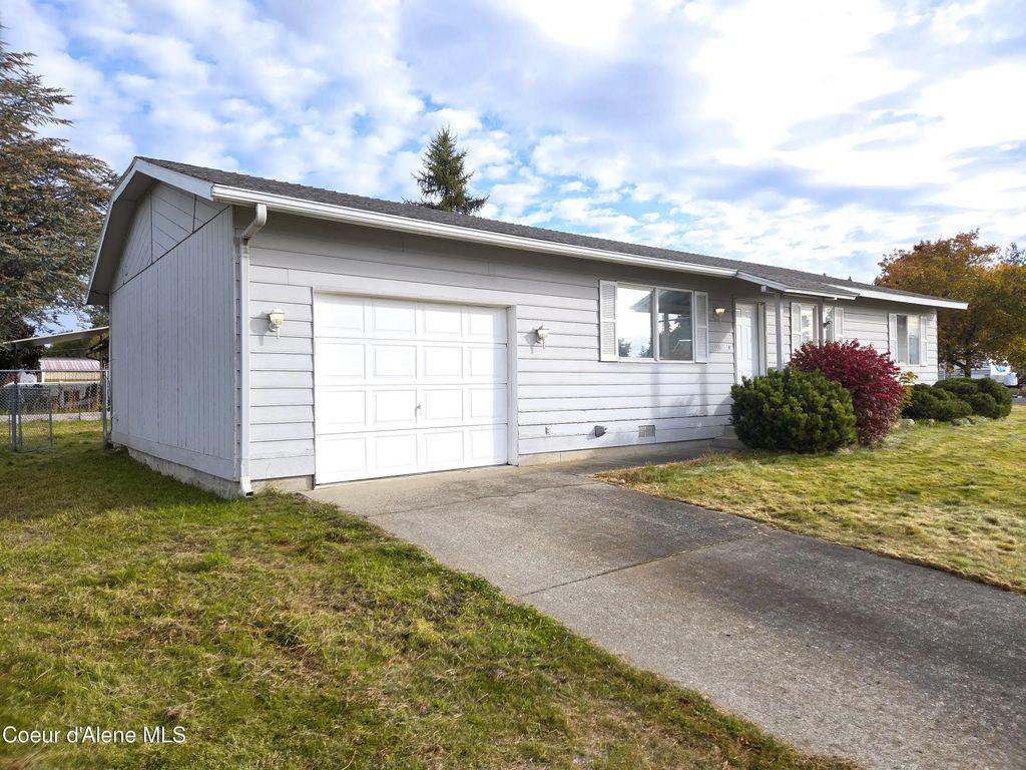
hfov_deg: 73.9
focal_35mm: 23
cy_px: 385
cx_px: 513
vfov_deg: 58.9
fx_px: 682
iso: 80
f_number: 1.8
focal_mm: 5.4
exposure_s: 1/1814
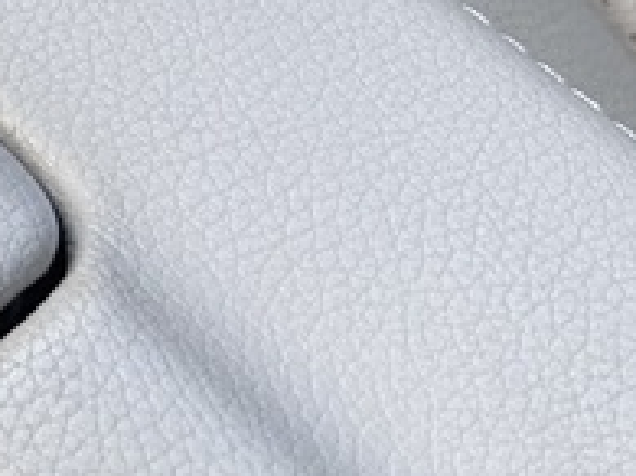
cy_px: -173
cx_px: -881
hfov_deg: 9.9
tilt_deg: -58.5
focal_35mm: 177
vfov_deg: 8.2
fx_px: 3250
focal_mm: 6.86
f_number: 1.78
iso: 80
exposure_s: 1/381
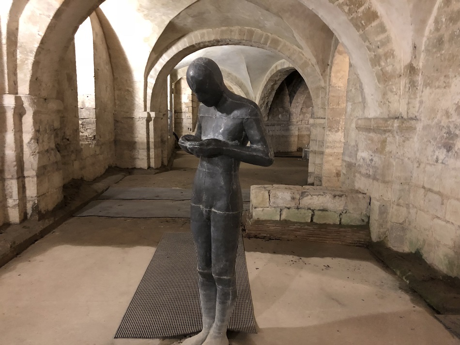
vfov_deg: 49.7
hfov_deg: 63.5
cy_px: 172
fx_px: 372
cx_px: 230
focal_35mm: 28
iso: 160
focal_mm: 3.99
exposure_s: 1/4
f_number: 1.8
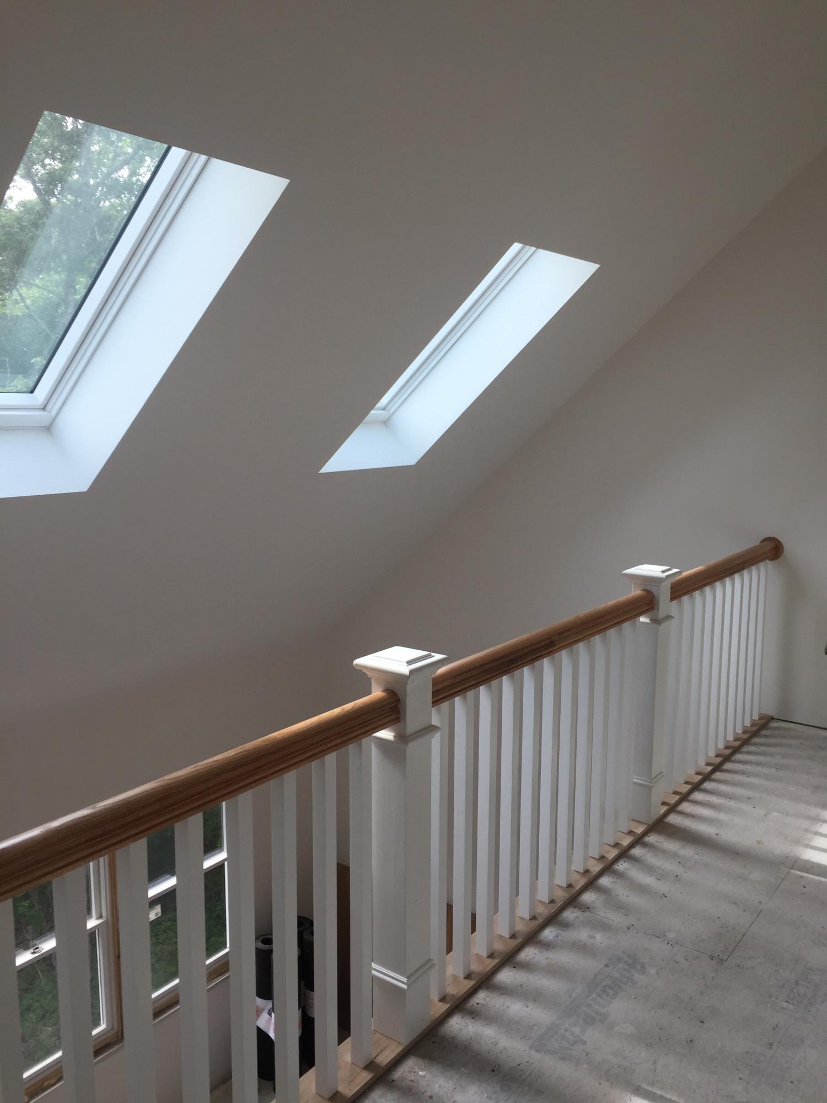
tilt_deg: -8.3
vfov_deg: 61.7
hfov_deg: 48.2
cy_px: 552
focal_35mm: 29
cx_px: 414
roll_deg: +0.3
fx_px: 924
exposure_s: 1/120
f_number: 2.2
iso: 32
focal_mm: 4.15
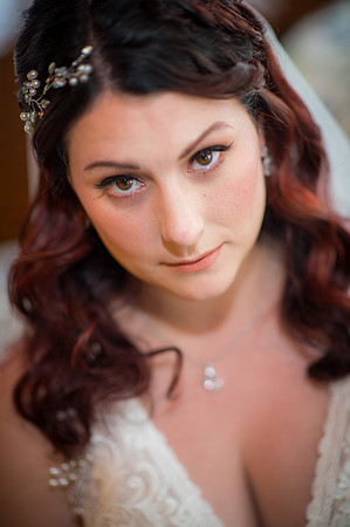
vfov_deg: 23.9
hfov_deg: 16.0
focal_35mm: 85
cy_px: 264
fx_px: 1242
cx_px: 175
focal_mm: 85
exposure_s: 1/30
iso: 400
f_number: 1.4
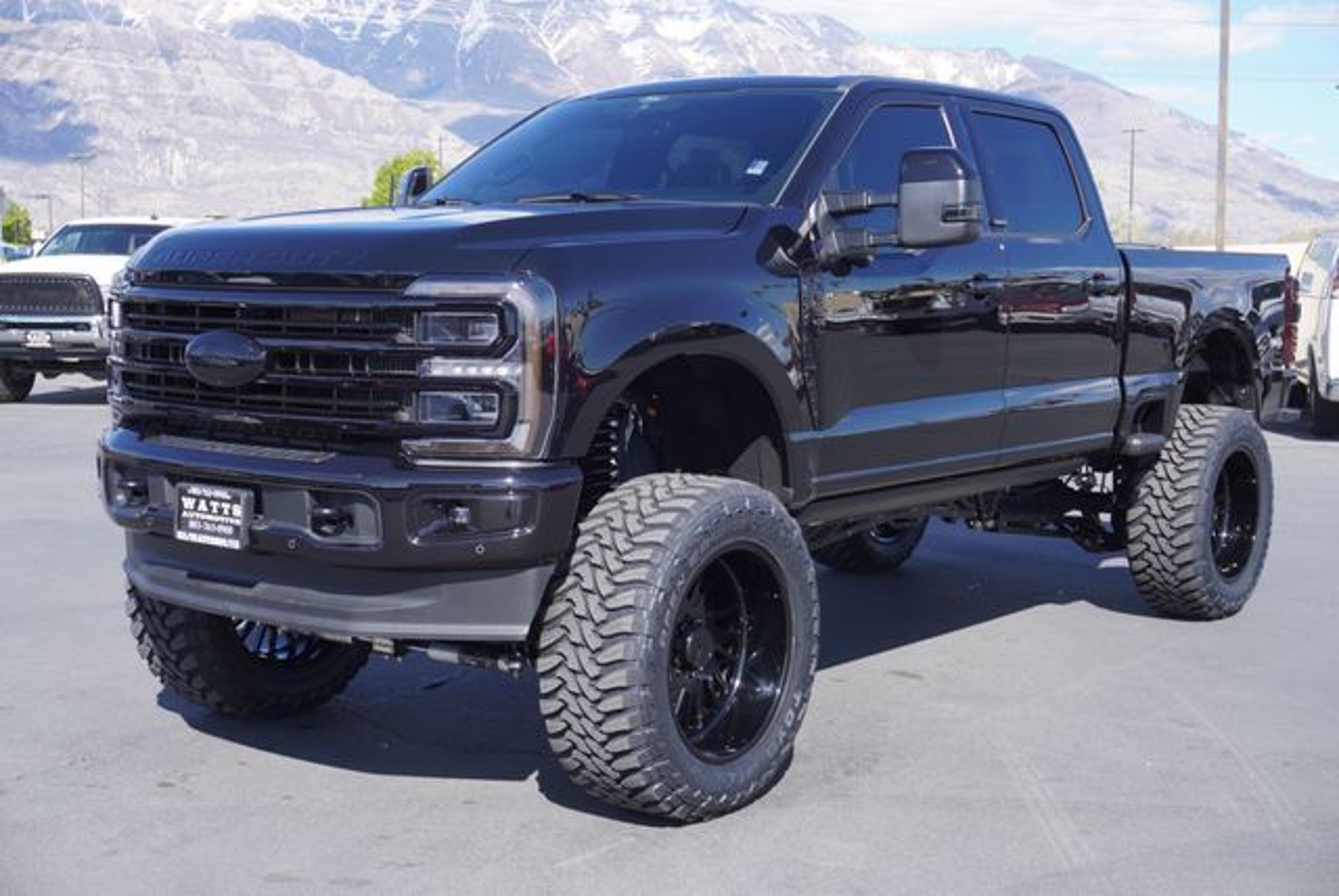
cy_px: 448
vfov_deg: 29.0
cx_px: 670
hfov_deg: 42.3
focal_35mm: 46
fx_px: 1731
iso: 100
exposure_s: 1/160
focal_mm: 31
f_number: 8
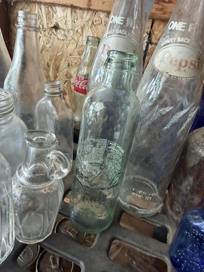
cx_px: 102
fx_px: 189
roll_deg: -10.9
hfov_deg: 56.8
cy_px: 136
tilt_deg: -24.6
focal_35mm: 24
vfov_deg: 71.6
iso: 320
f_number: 2.2
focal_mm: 2.22
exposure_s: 1/73
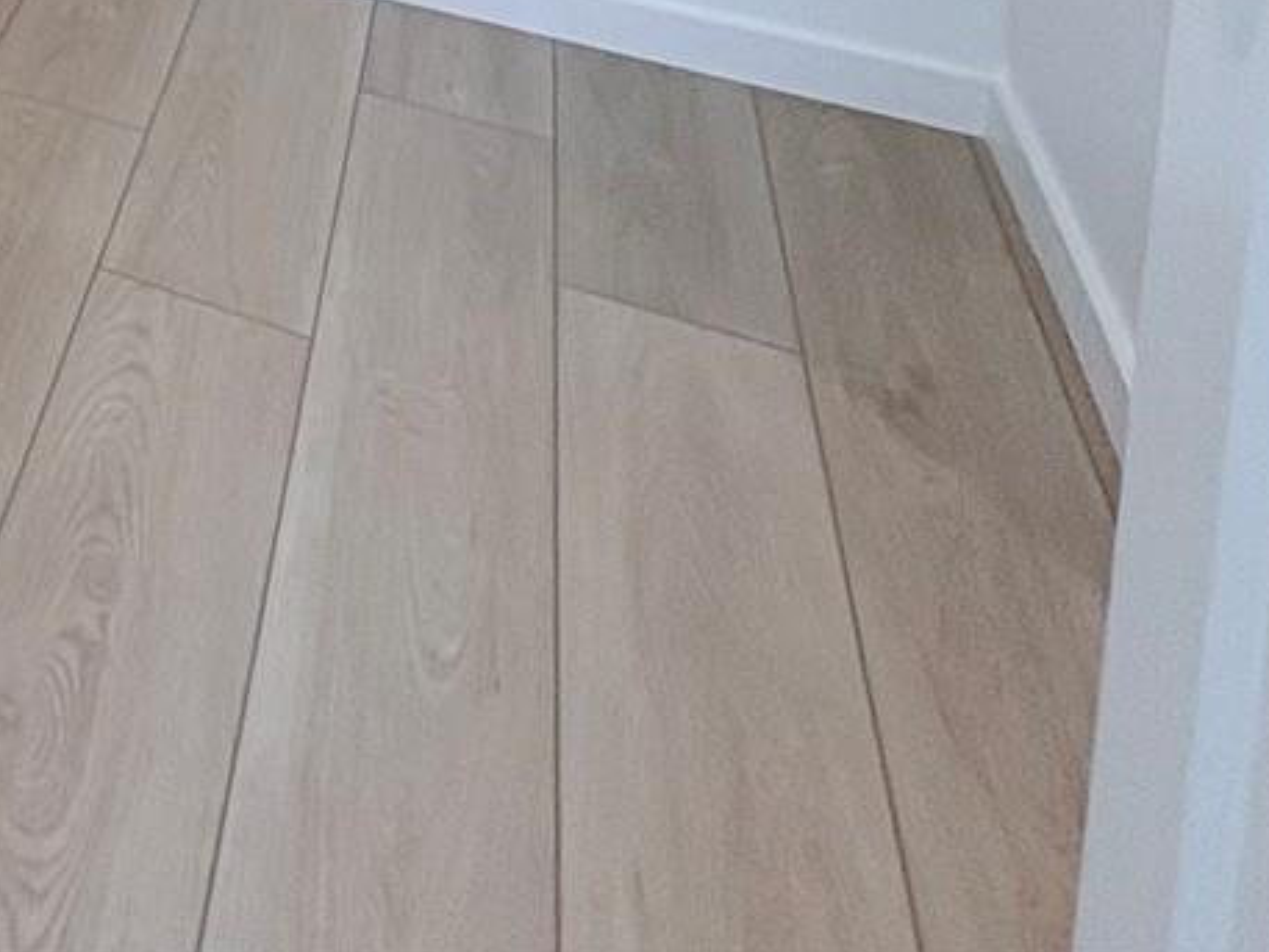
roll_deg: +1.9
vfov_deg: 21.3
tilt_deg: -6.0
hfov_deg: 27.7
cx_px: -600
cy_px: -705
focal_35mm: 49
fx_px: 1797
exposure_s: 1/120
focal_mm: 2.22
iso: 80
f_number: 2.2
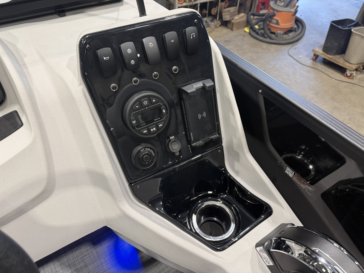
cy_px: 136
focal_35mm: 24
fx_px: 252
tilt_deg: -45.0
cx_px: 182
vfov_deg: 56.8
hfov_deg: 71.6
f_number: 1.78
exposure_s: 1/120
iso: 160
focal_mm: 6.76
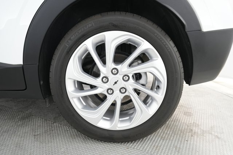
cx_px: 116
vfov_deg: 53.1
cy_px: 78
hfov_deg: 73.8
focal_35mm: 24
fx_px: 155
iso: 500
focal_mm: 24
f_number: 4
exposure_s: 1/13
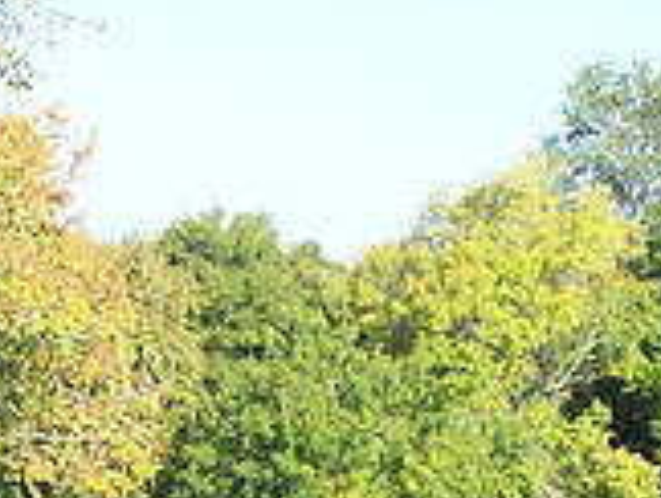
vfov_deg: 7.3
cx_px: 306
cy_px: 869
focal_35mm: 200
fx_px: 3825
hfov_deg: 9.9
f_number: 3.4
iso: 80
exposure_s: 1/404
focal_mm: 9.4
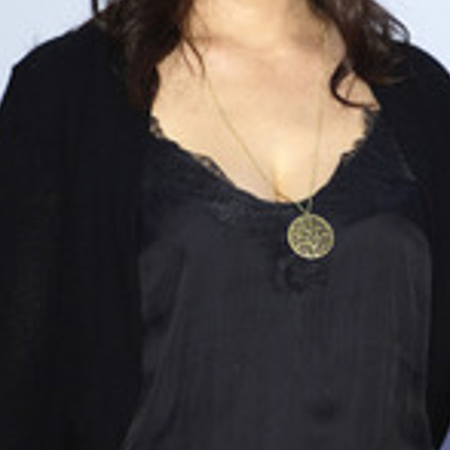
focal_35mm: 172
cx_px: 410
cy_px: 113
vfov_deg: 10.1
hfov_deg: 10.1
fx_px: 2530
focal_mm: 66
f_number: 5
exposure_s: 1/160
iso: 800
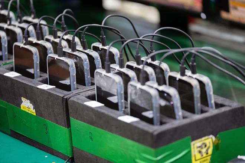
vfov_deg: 6.5
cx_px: 122
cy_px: 82
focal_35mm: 210
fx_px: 1429
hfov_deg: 9.8
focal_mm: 140
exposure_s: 1/125
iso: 1000
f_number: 2.8
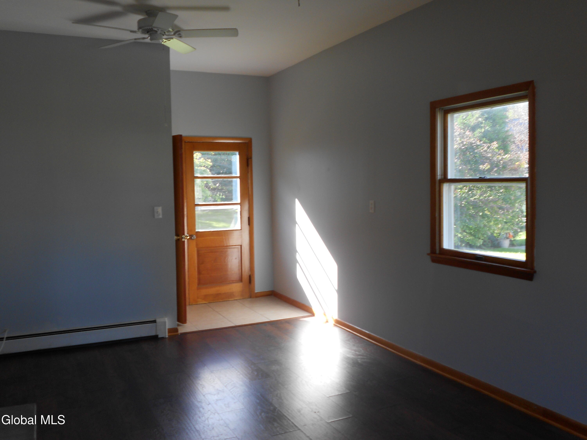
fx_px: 543
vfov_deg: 44.2
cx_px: 294
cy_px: 220
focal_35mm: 32
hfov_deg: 56.8
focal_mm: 5.8
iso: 80
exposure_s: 1/40
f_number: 3.6
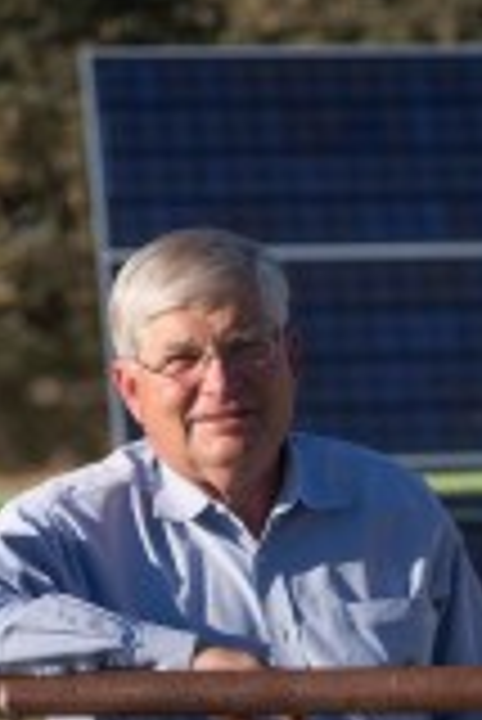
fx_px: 5010
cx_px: 448
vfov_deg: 8.2
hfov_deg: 5.5
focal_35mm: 250
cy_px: 846
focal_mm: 100
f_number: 4
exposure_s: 1/2500
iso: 200
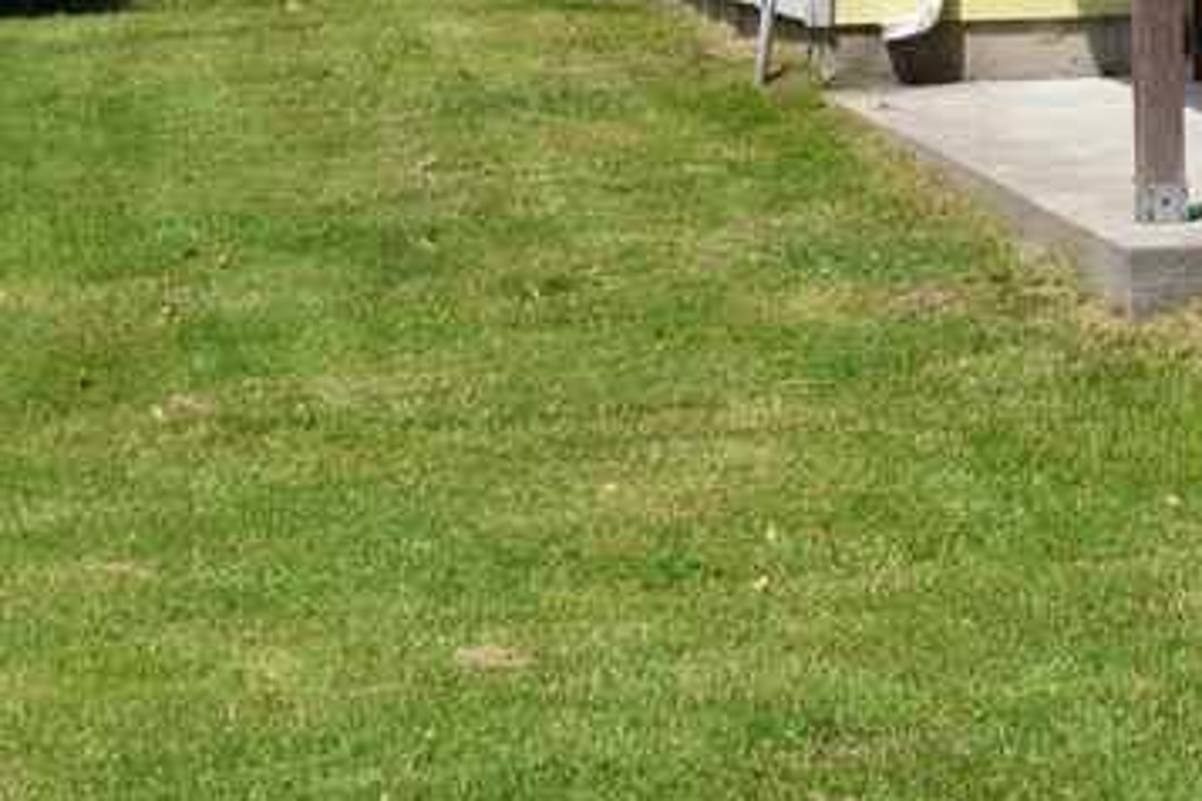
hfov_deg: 11.7
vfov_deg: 8.0
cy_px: -449
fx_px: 5569
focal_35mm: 167
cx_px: 1939
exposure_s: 1/400
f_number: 10
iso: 200
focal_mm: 31
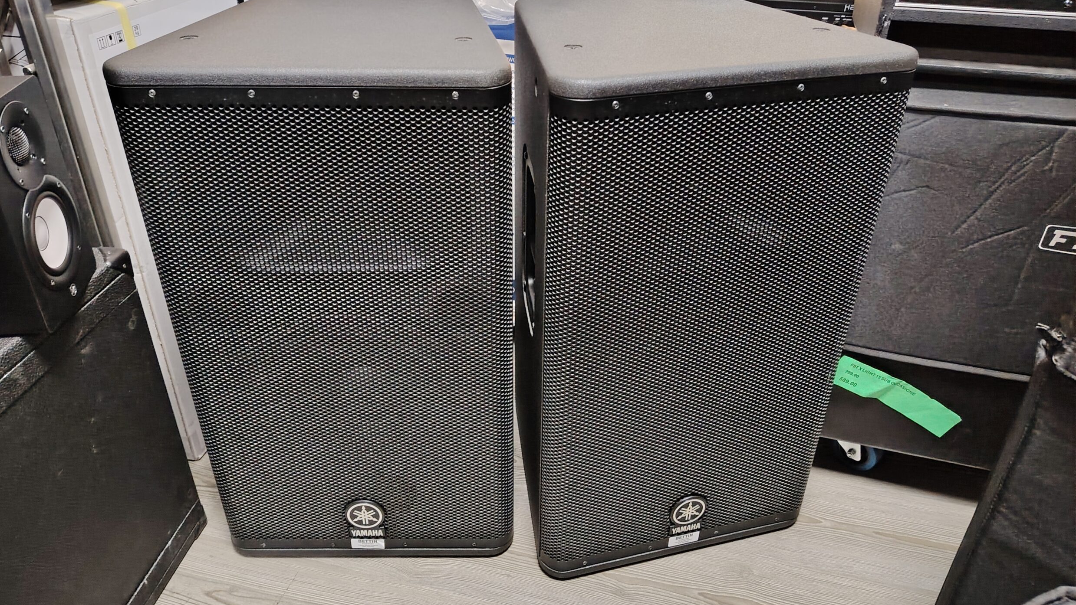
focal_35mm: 27
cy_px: 296
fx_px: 770
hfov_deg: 69.8
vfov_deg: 42.9
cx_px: 521
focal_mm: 5.25
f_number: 1.75
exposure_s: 1/25
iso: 1697
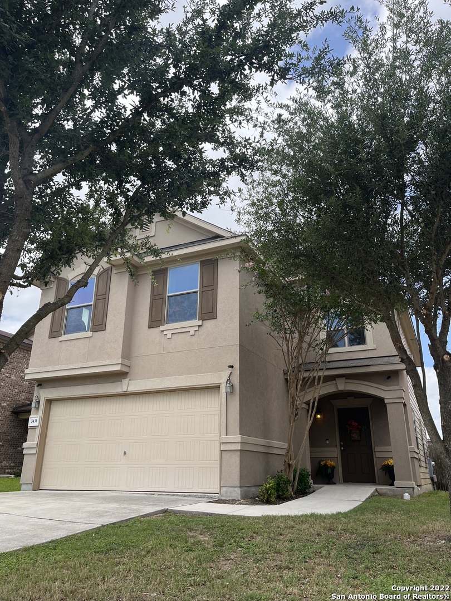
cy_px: 300
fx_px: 452
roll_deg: -0.9
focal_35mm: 26
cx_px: 226
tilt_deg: +20.5
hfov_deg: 53.1
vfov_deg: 67.3
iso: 50
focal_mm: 5.1
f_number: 1.6
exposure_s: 1/1721
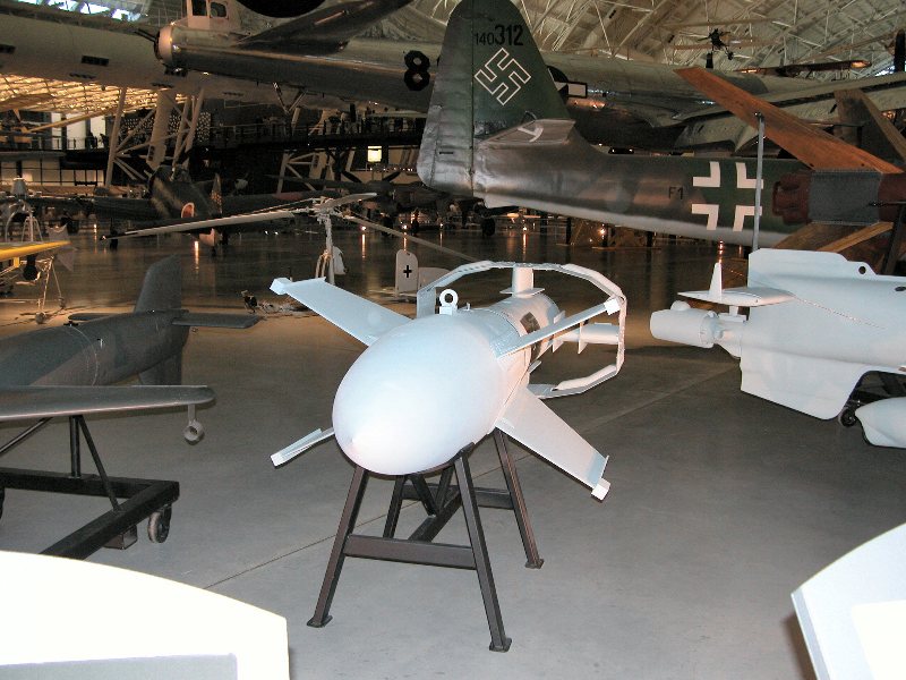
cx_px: 453
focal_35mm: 35
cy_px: 340
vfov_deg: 40.7
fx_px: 916
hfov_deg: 52.6
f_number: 2.8
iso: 200
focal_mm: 8.9
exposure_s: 1/60
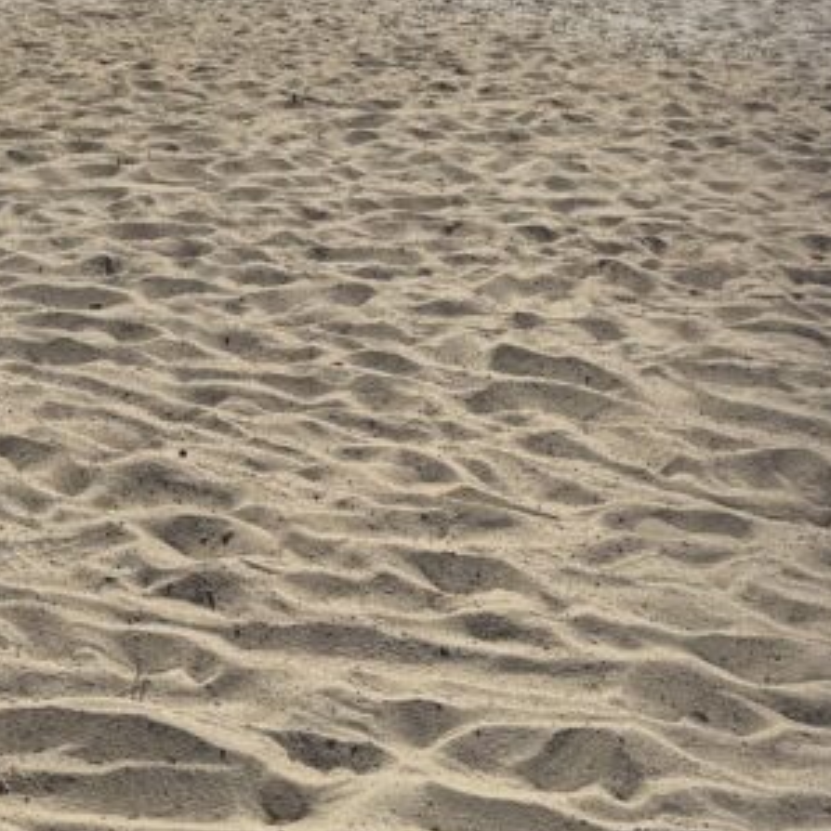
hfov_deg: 23.6
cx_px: 329
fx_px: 1983
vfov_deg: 22.4
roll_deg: +0.6
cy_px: -75
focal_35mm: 73
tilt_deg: -7.9
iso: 80
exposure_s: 1/12346
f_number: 1.78
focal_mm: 6.76
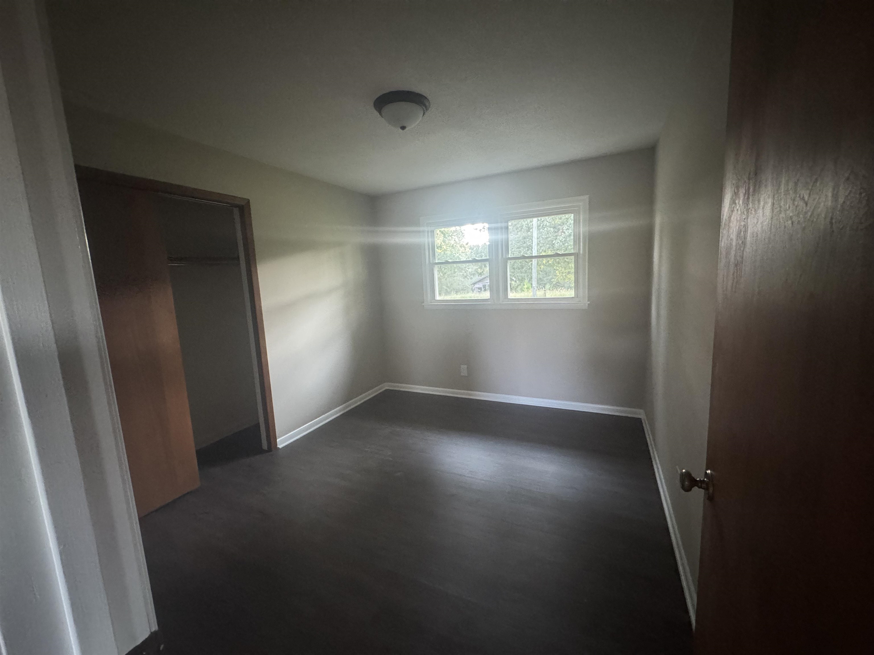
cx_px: 437
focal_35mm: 14
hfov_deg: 102.1
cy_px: 328
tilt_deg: -8.3
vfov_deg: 85.7
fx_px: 353
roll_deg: +2.9
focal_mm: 2.22
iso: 1000
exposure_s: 1/60
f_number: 2.2
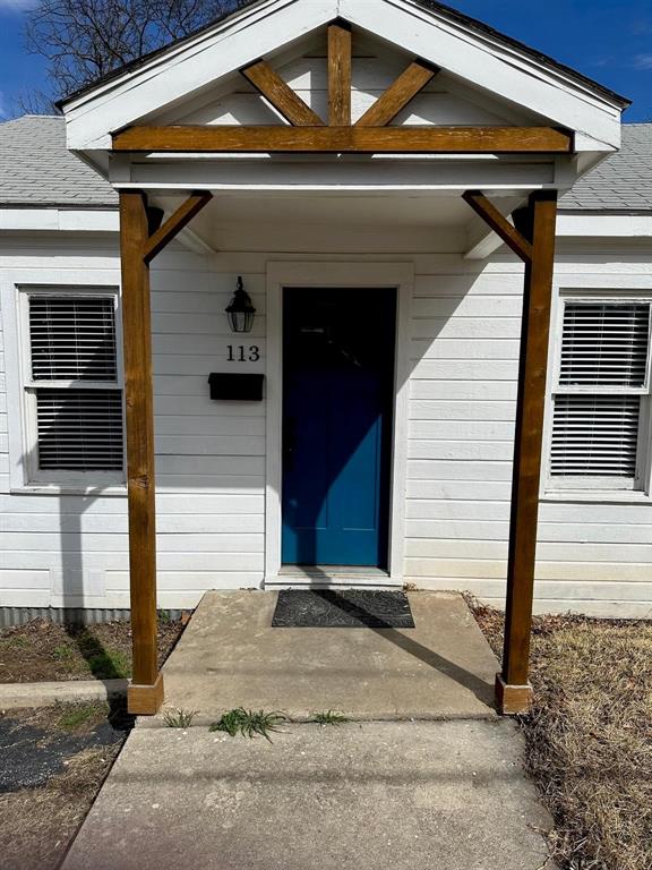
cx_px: 326
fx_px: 603
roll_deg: +0.4
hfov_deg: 56.8
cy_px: 435
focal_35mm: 24
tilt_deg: -6.7
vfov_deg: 71.6
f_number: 1.78
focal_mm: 6.86
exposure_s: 1/8929
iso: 80
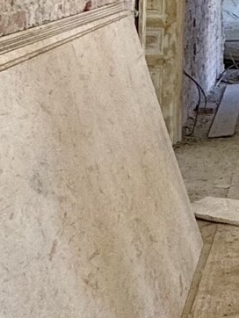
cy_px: -81
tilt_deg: +2.6
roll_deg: -1.0
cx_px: 468
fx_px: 910
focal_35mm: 99
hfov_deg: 13.1
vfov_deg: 18.6
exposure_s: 1/99
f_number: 2.2
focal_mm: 2.22
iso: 125
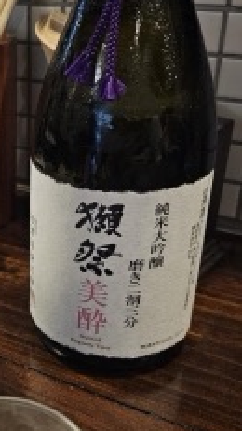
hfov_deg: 22.0
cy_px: 243
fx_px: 593
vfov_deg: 39.8
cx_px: -17
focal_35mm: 52
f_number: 1.7
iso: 640
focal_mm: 6.3
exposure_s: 1/24
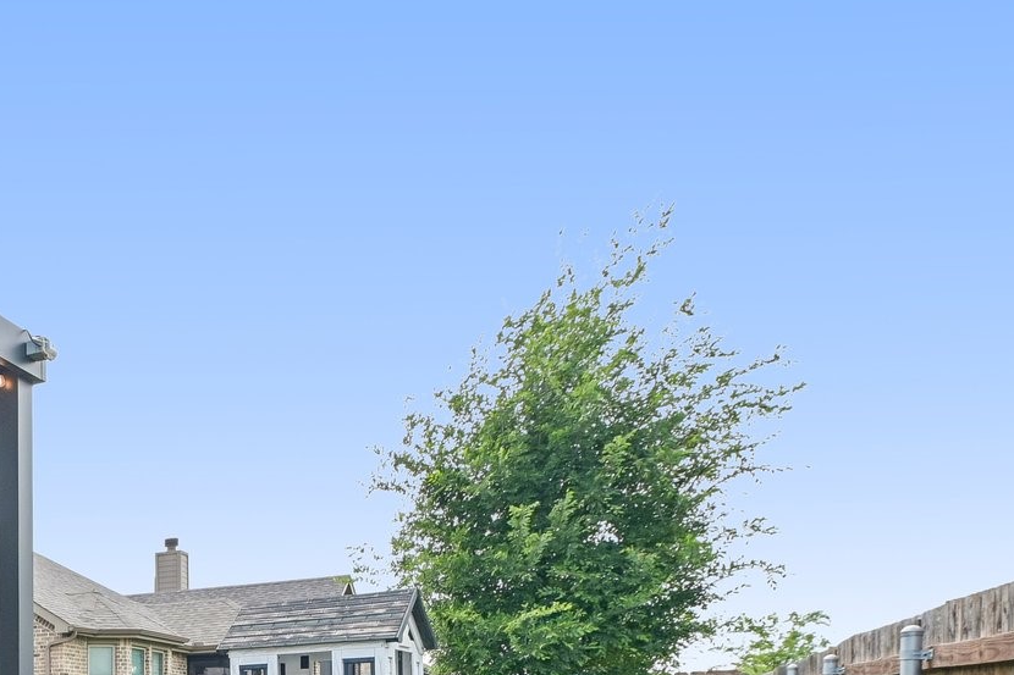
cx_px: -203
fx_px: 1042
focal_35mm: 37
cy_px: 757
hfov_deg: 38.4
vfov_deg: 31.5
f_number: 8
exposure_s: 1/400
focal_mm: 15
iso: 400
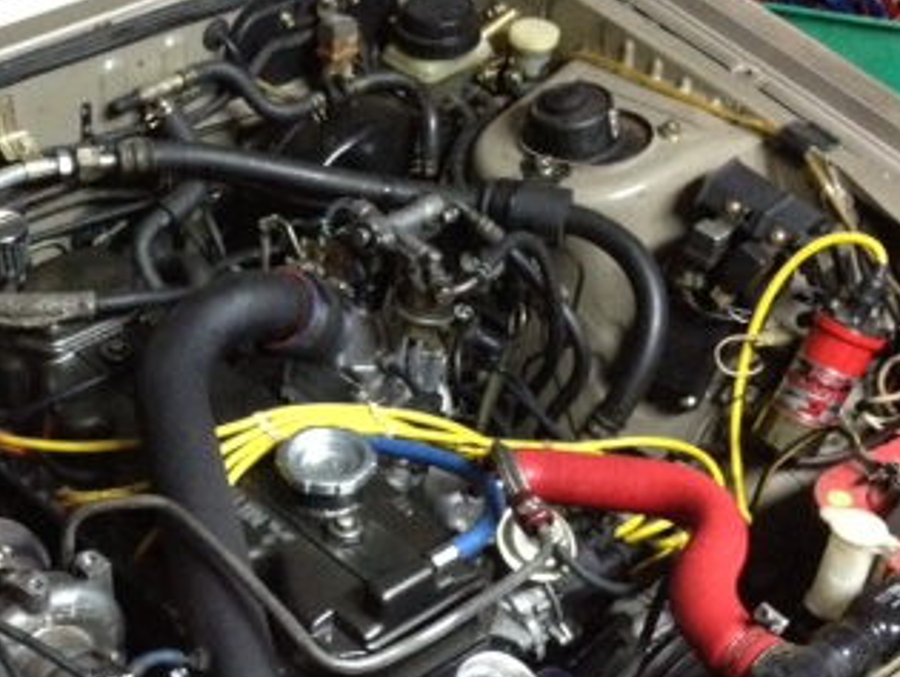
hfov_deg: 26.8
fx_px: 1848
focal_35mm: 71
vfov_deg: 20.6
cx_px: 180
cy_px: 486
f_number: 2.4
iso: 640
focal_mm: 4.28
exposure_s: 1/15
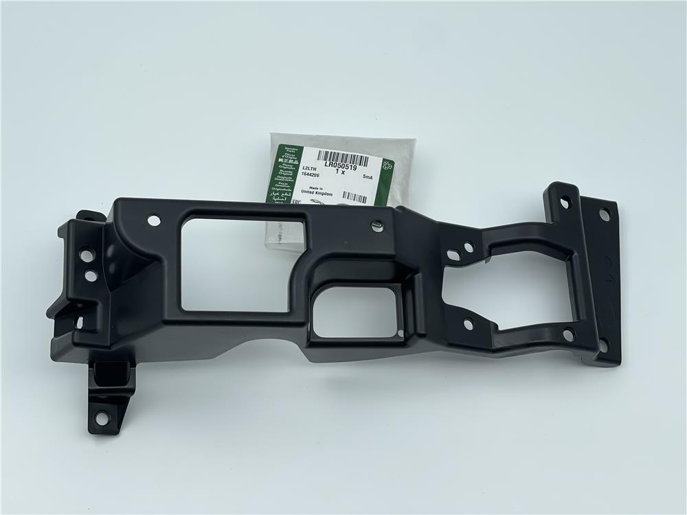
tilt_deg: -62.1
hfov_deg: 30.3
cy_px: 258
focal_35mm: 64
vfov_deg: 22.9
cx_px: 344
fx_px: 1270
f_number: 2.2
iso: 20
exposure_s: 1/135
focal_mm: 7.5
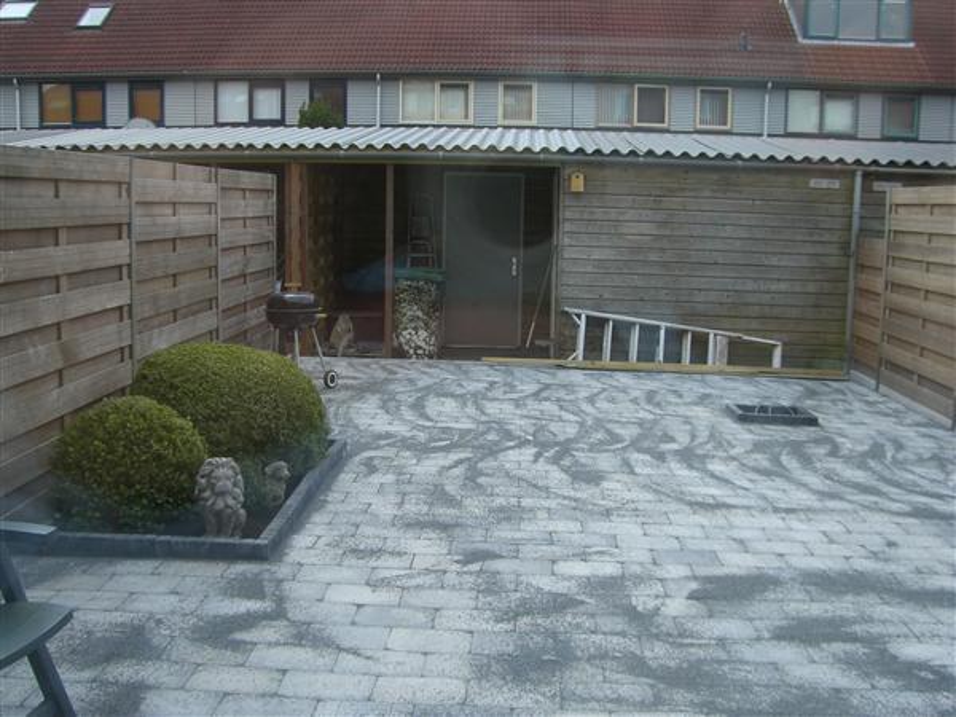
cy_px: 358
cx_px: 478
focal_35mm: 38
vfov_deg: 37.7
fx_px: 1049
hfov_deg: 49.0
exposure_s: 1/160
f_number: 4.3
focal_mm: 6.2
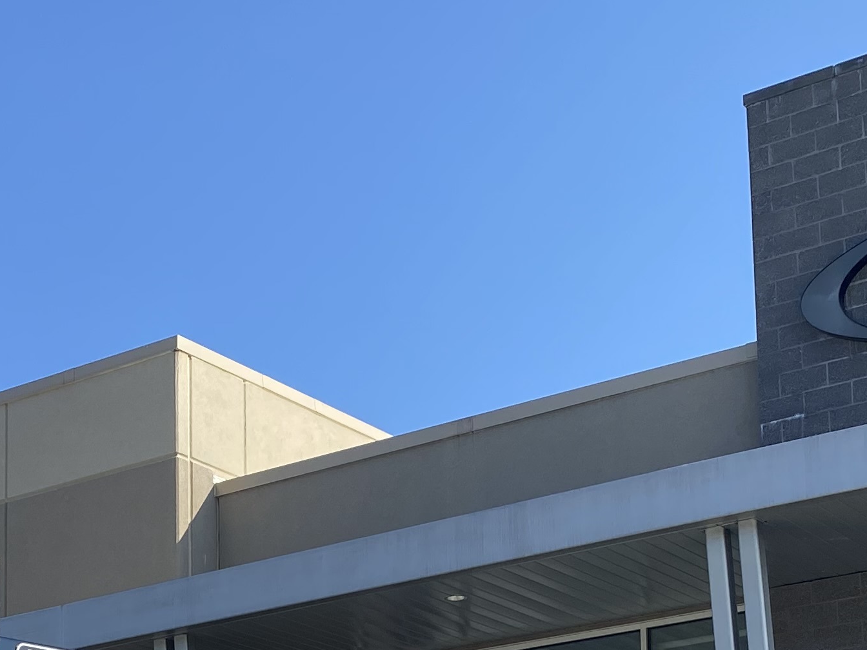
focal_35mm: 78
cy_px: 849
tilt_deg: +6.9
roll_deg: +0.1
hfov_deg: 24.7
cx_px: 214
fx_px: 1954
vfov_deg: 17.7
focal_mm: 4.25
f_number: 1.8
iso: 32
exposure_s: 1/1727
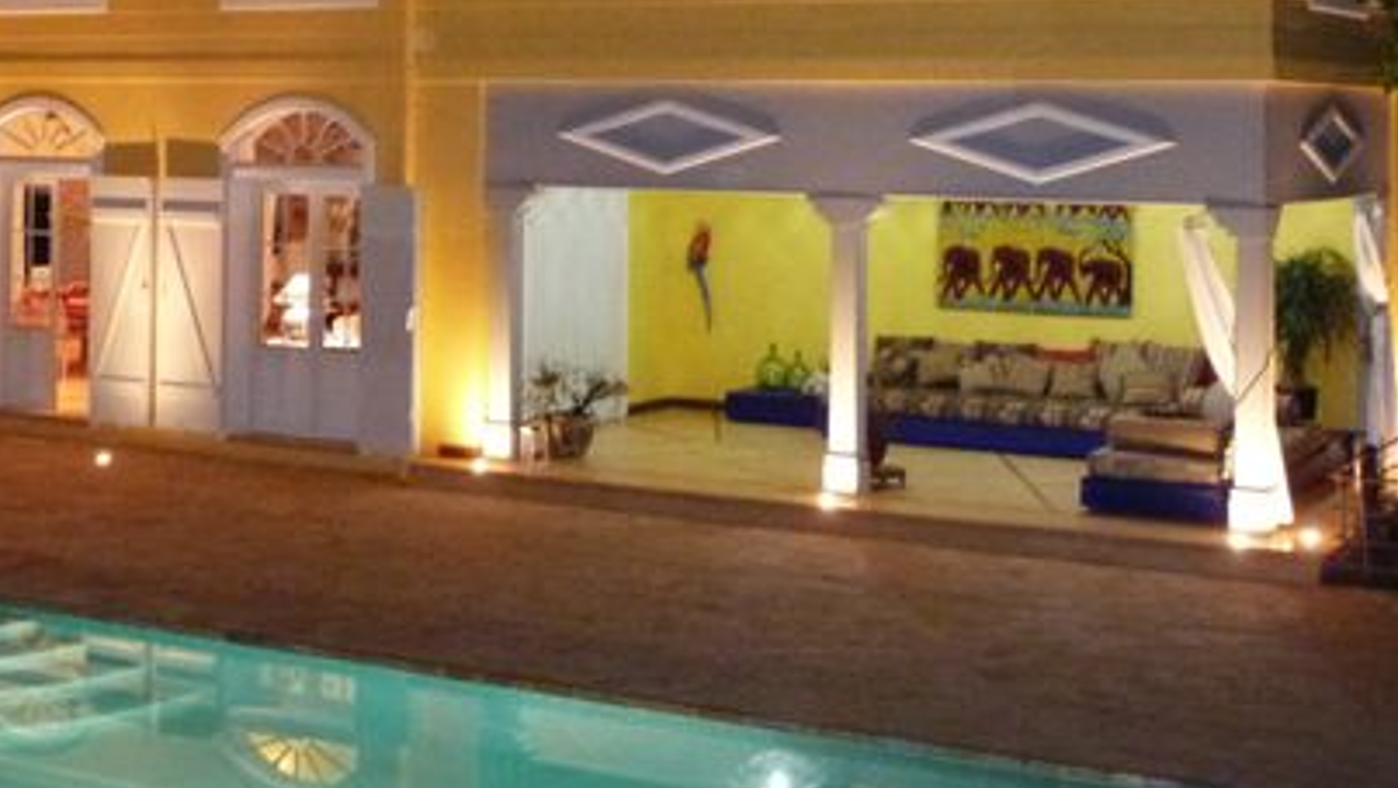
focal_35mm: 64
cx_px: 572
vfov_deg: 18.4
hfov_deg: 32.7
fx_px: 2373
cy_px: 38
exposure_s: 1/6
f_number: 3.1
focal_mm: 6.5
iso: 800
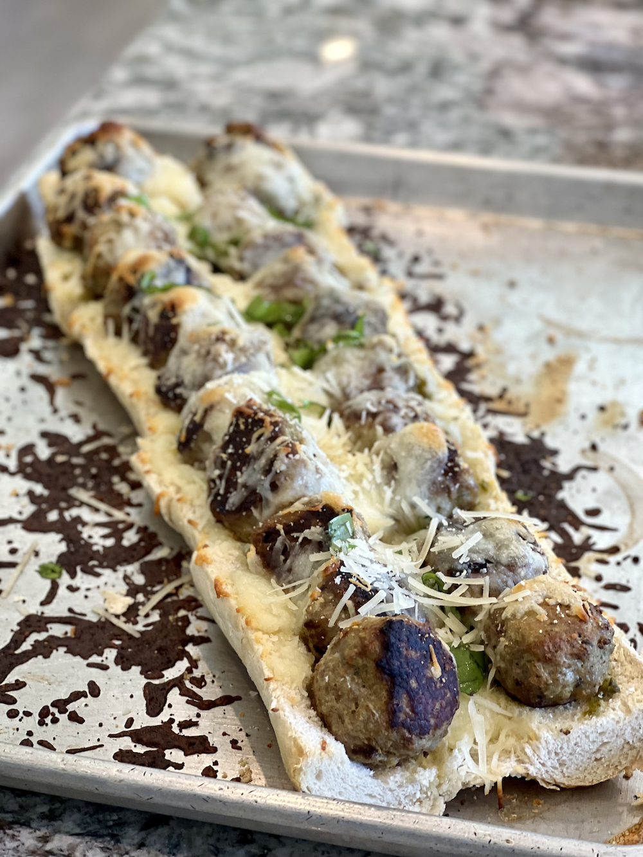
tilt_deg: -28.7
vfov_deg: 25.3
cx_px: 322
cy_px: 428
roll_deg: -1.0
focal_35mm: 77
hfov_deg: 19.1
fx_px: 1907
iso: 160
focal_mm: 9
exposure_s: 1/40
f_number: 2.8
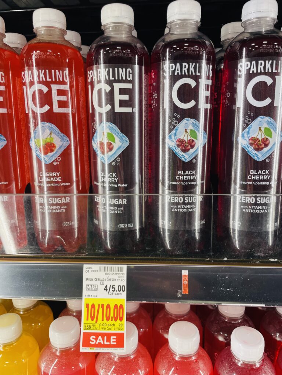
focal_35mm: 26
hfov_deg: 53.1
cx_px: 141
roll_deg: +1.1
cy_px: 188
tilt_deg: -4.8
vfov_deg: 67.3
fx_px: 282
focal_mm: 4.2
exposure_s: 1/120
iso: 80
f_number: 1.6
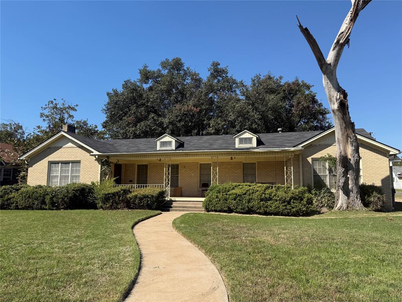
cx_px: 201
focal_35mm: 24
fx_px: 279
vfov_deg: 56.8
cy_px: 151
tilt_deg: +8.1
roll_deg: -0.4
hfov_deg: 71.6
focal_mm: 6.76
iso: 80
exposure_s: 1/4167
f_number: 1.78
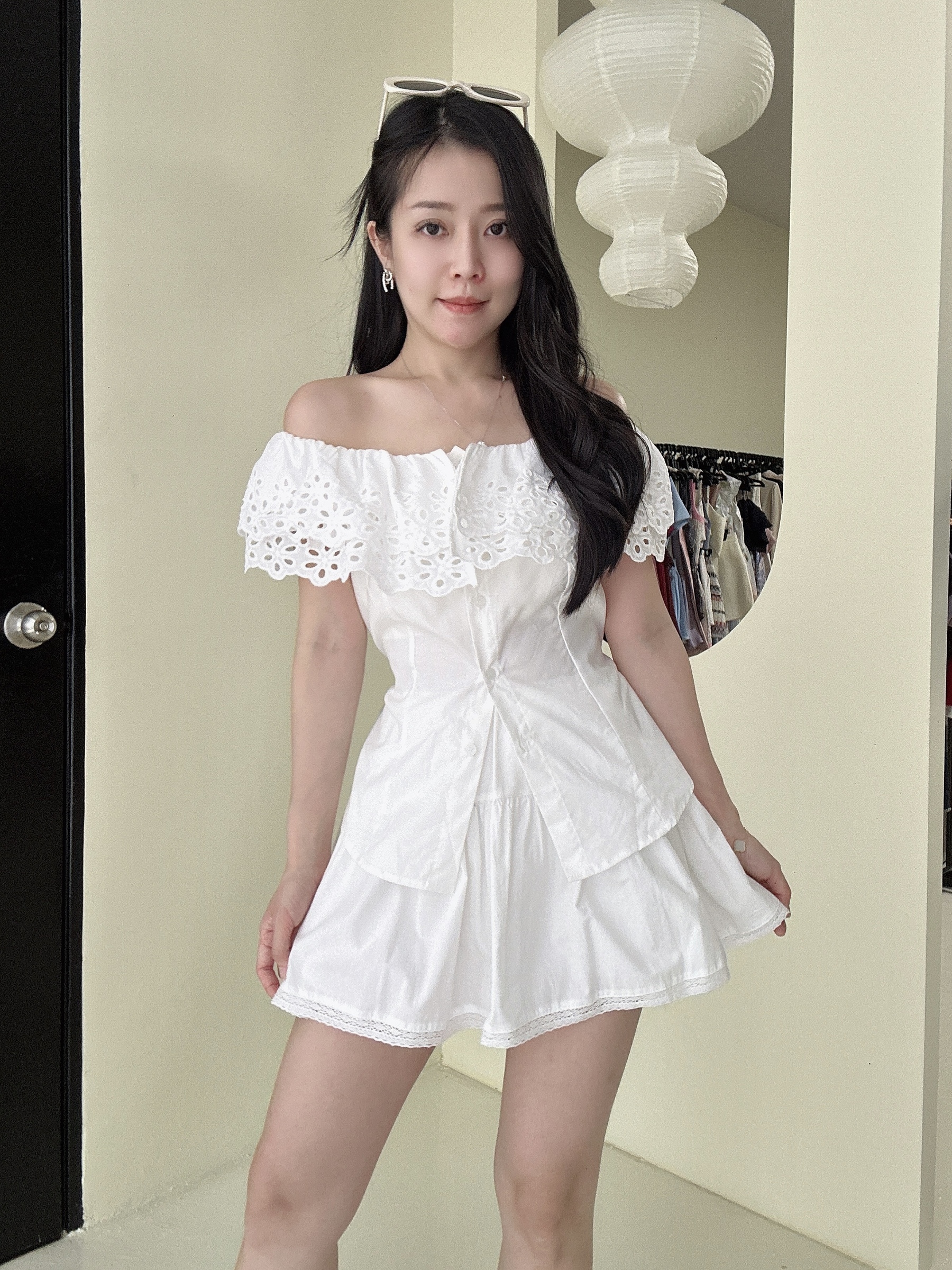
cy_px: 635
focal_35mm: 23
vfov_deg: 73.9
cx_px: 476
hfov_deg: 58.9
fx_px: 843
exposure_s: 1/60
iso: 100
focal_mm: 2.69
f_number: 1.9
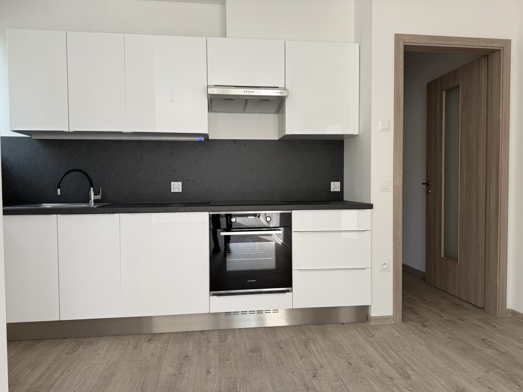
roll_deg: +0.0
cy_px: 196
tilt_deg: -1.7
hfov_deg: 71.6
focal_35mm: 24
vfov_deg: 56.8
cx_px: 262
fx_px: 363
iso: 50
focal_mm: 6.76
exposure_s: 1/142
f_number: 1.78
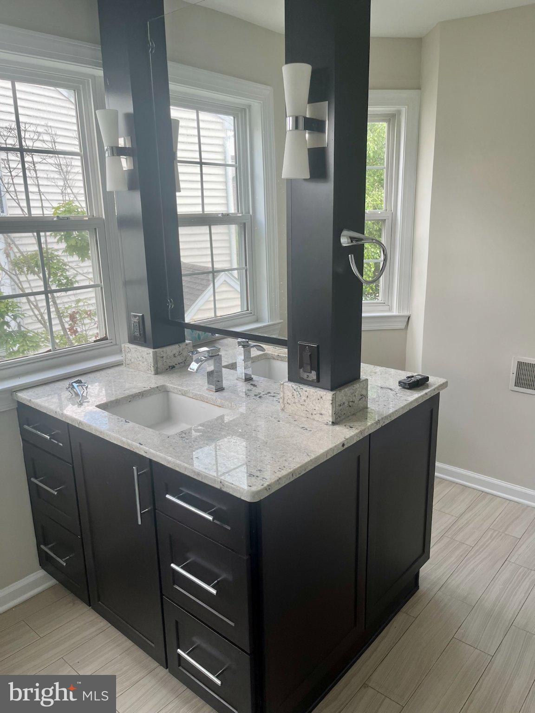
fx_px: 536
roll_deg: +1.4
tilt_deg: -11.9
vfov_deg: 67.3
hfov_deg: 53.1
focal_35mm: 26
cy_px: 356
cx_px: 268
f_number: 1.6
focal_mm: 5.1
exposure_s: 1/122
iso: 32
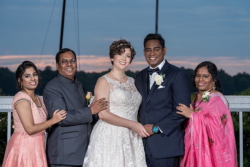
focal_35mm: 150
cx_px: 125
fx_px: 1041
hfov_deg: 13.7
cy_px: 84
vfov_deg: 9.2
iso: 100
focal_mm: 146
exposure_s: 1/200
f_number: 8
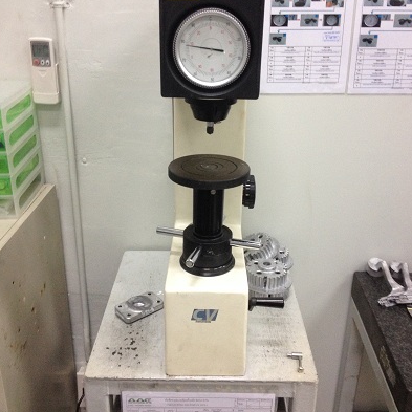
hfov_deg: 40.0
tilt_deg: -20.9
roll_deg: +0.4
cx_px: 209
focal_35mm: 42
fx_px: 566
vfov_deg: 40.0
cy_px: 191
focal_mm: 4.28
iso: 160
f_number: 2.4
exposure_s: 1/20
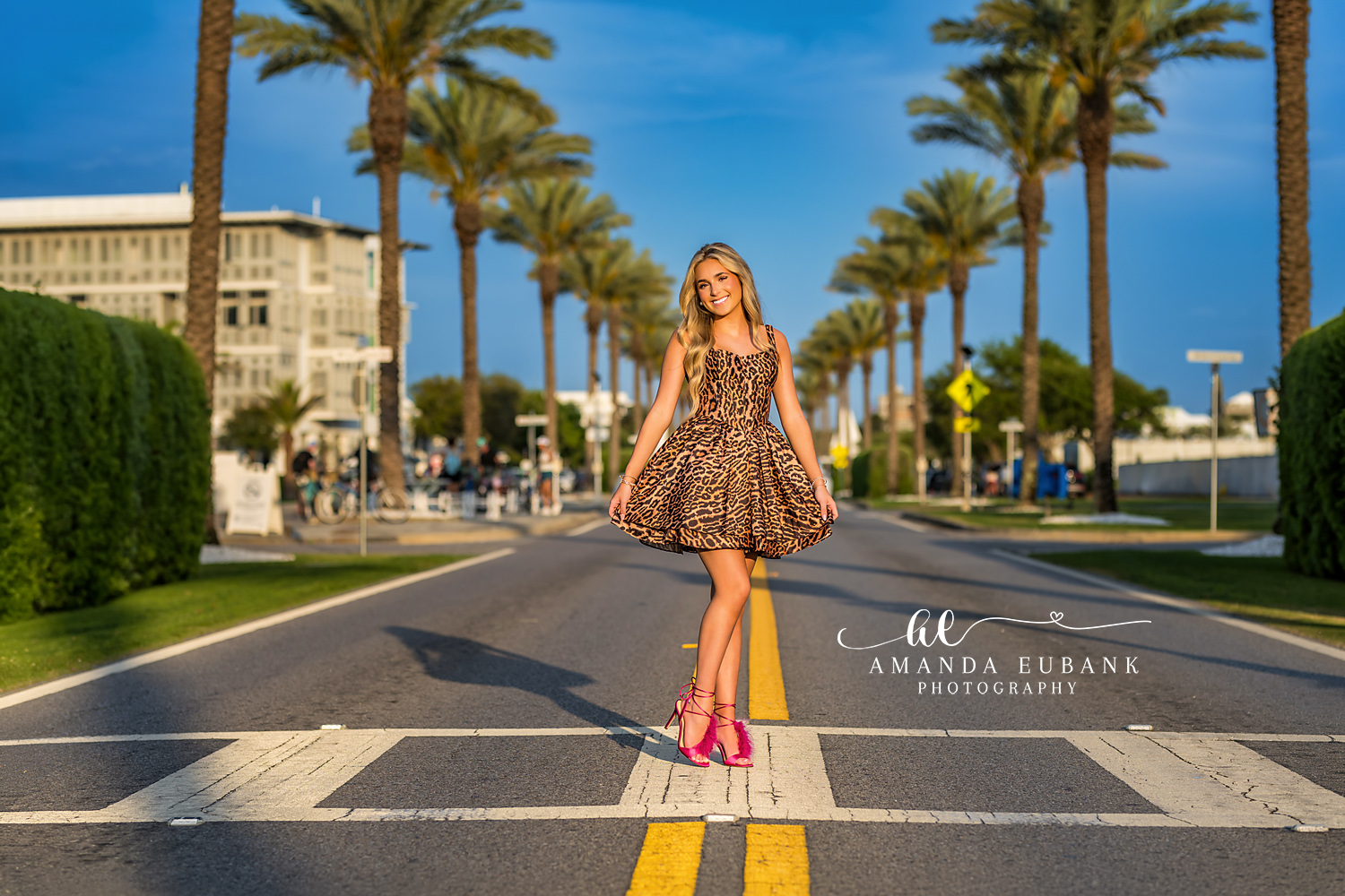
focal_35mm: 85
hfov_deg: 23.9
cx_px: 672
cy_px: 448
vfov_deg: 16.1
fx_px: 3175
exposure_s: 1/2000
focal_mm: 85
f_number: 2.8
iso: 160
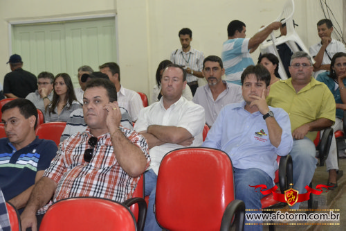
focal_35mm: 60
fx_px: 576
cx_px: 173
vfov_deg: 22.6
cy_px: 116
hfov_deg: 33.4
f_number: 4.5
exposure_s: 1/60
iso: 3200
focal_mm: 40
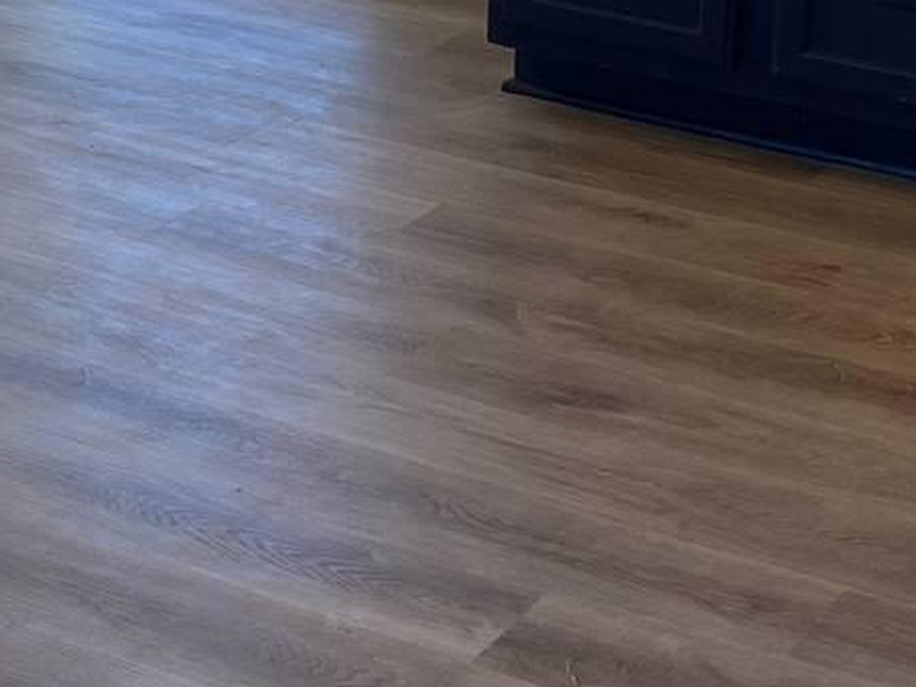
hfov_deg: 16.0
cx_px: -183
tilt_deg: -10.9
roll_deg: -1.5
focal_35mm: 118
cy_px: -266
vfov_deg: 12.1
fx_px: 3122
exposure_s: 1/120
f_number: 1.8
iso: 40
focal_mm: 4.25
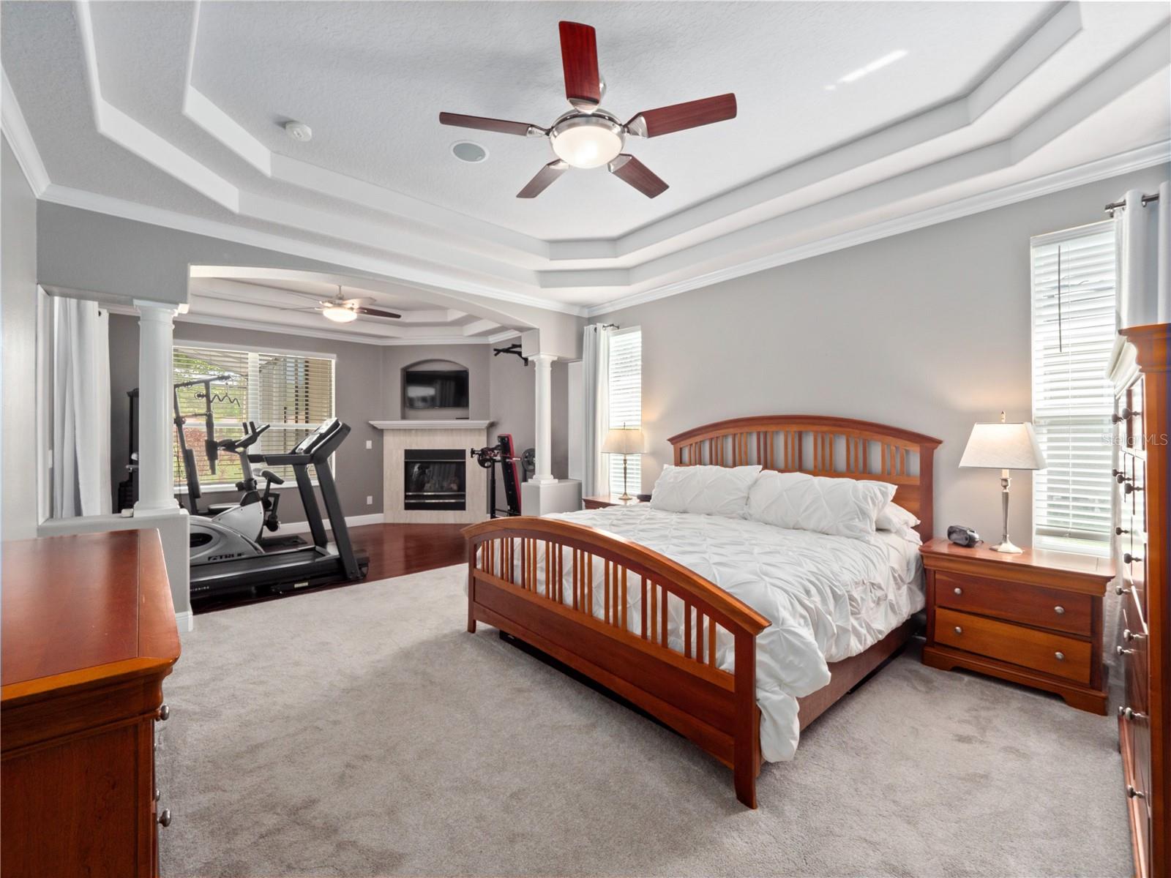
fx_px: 474
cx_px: 586
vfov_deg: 85.7
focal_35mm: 14
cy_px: 439
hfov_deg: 102.1
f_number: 8
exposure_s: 1/5
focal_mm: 7
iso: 320
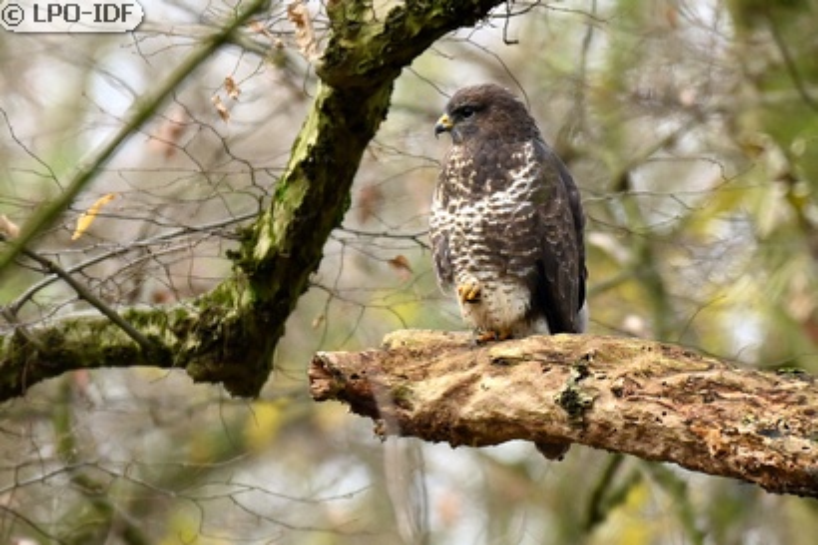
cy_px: 272
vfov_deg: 1.5
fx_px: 20441
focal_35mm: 900
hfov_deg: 2.3
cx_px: 409
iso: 3200
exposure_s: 1/320
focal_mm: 600
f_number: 6.3
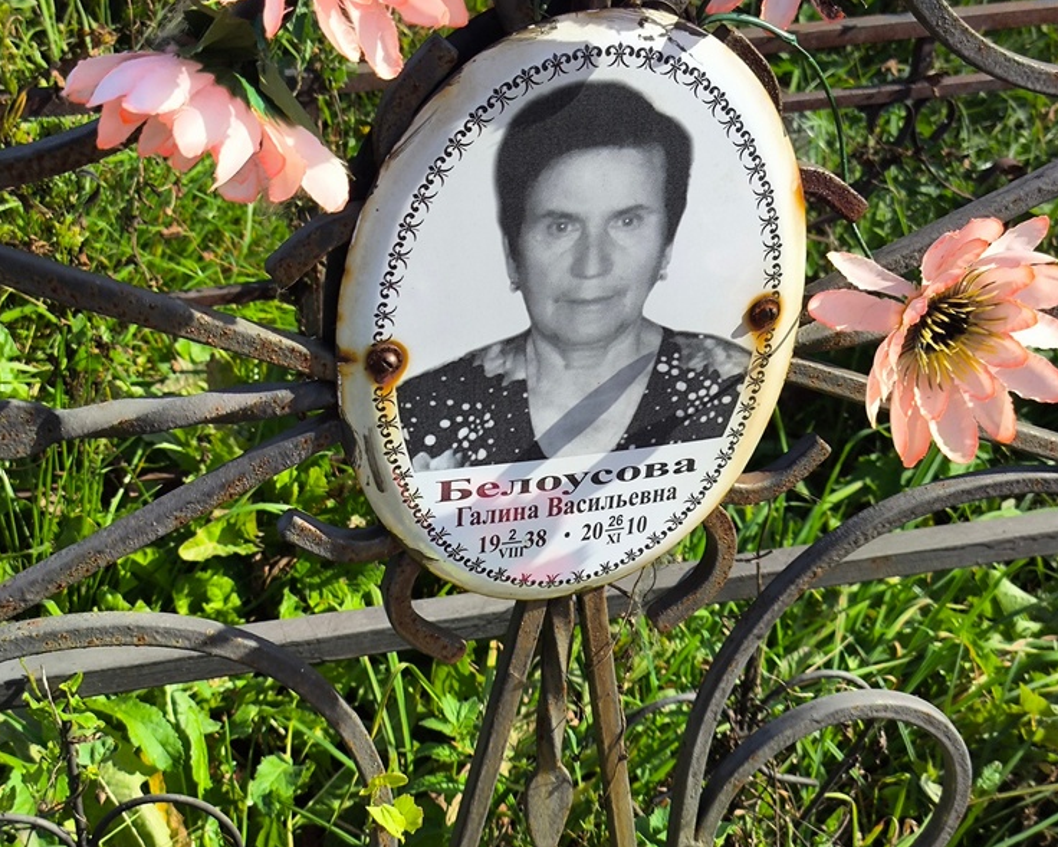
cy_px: 429
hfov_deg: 35.3
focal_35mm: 53
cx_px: 494
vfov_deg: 28.6
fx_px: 1660
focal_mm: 4.71
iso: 50
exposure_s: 1/1351
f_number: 1.7
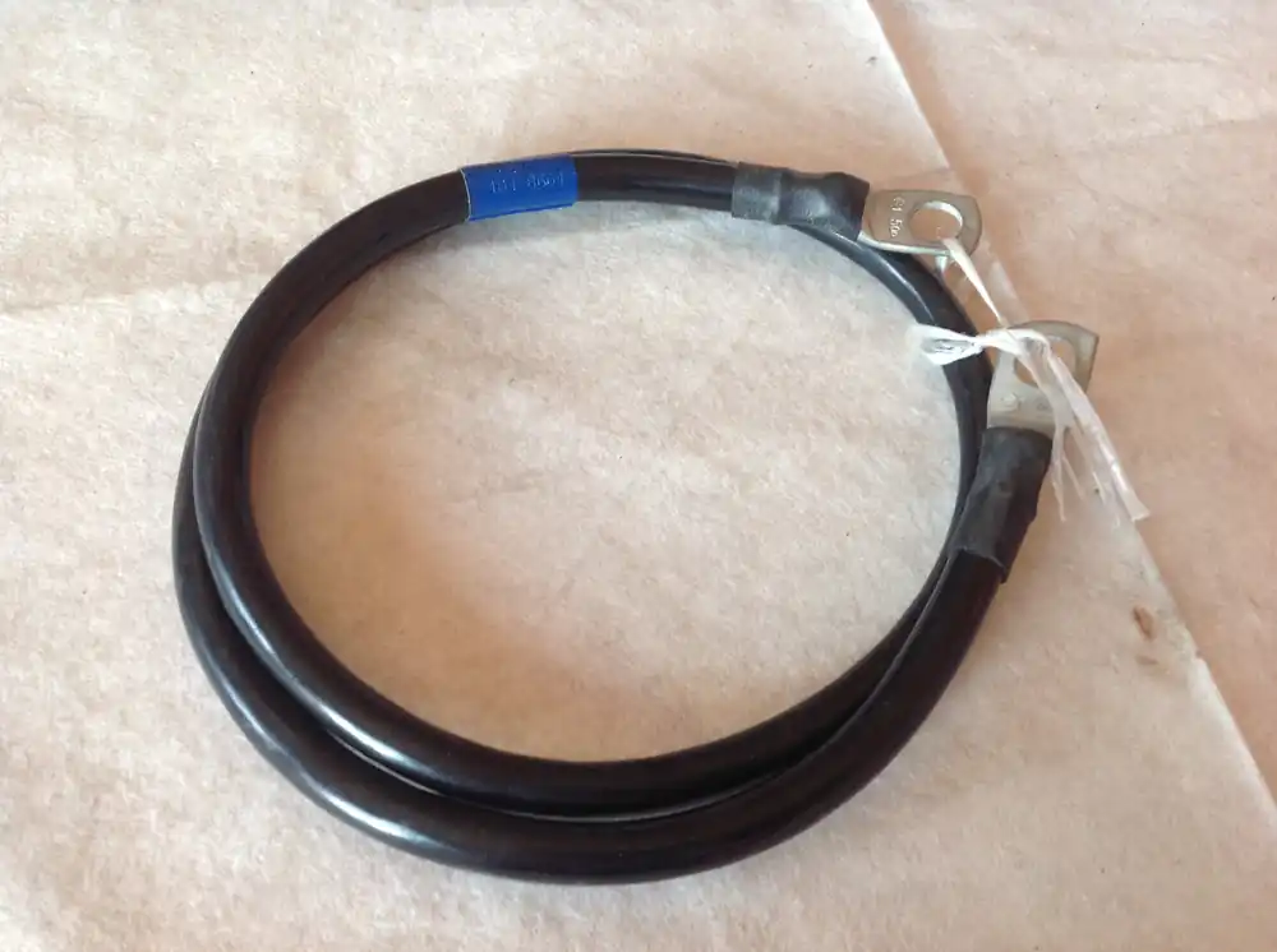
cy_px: 476
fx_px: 1289
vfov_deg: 40.6
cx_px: 638
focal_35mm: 35
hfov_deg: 52.7
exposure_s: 1/15
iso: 50
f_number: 2.4
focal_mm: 4.28
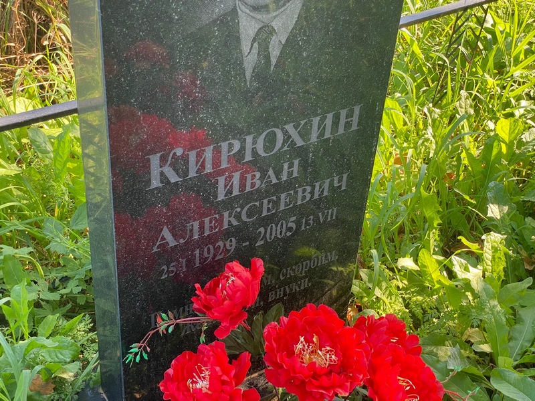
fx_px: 804
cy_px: 200
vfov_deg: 28.0
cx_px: 268
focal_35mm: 52
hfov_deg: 36.8
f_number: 2
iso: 32
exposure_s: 1/122
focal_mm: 6
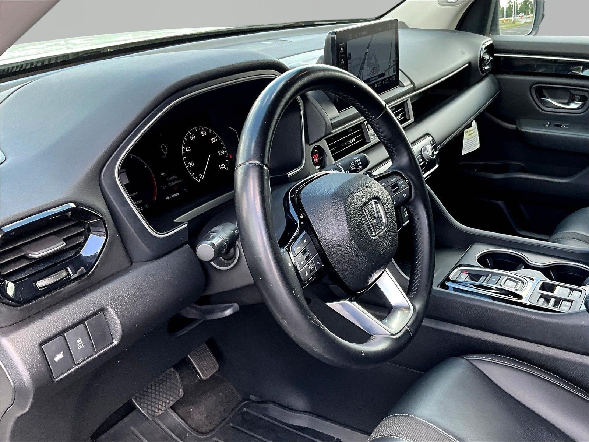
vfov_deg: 48.2
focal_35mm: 29
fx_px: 493
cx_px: 294
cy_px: 221
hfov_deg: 61.7
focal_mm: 3
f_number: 1.8
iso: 64
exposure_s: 1/122
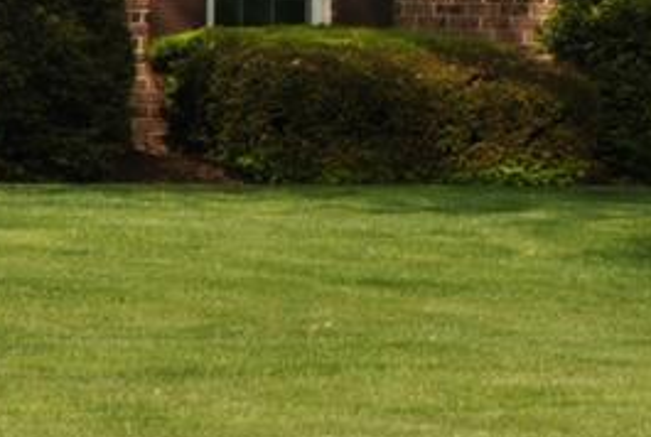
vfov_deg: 4.2
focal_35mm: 324
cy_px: -260
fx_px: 5872
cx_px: -936
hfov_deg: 6.1
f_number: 8
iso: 100
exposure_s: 1/250
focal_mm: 28
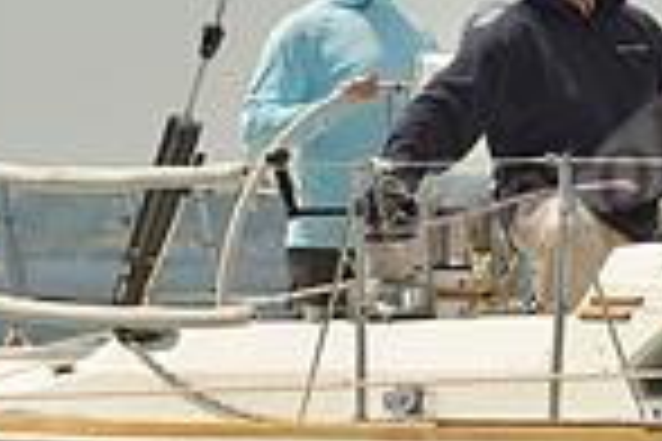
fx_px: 8734
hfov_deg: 4.3
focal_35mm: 475
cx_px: 1238
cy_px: 326
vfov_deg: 2.9
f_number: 7.1
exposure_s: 1/1250
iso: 200
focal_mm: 120
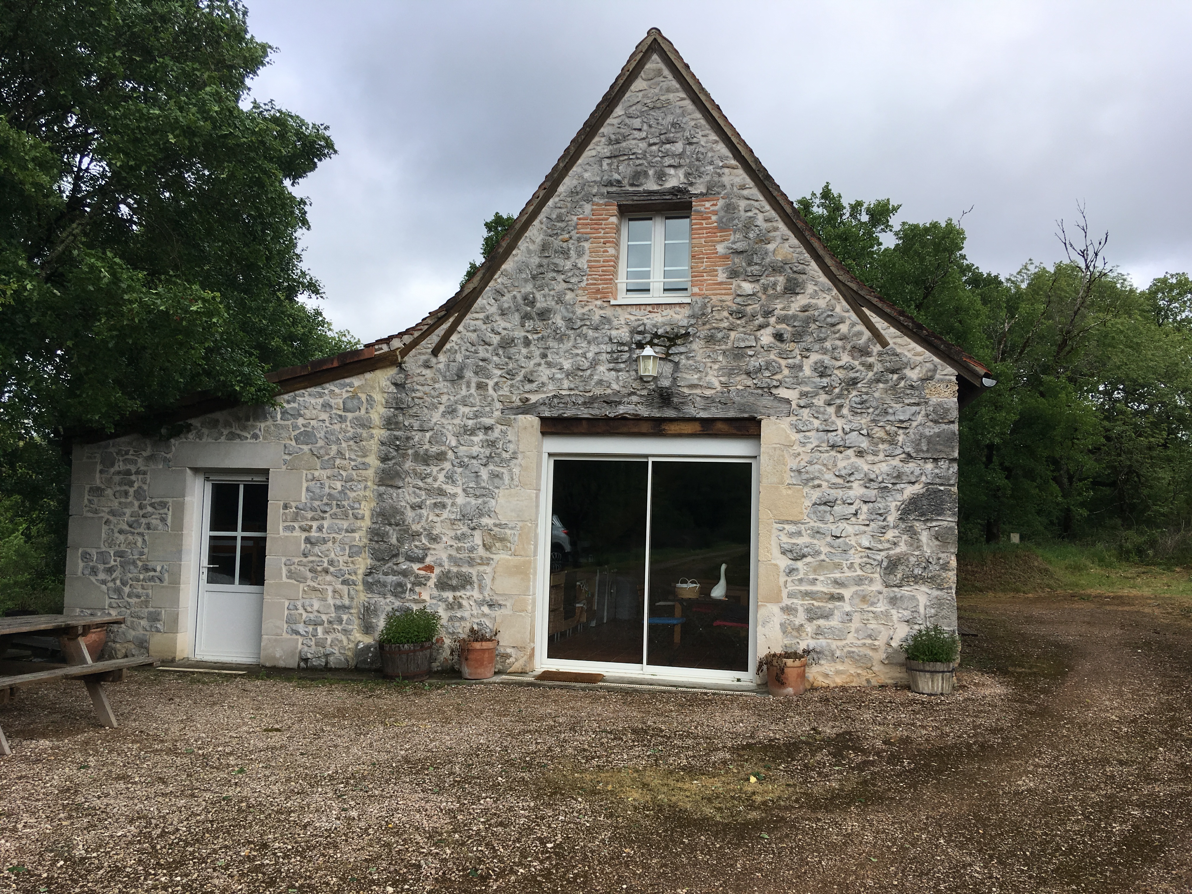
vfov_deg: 48.2
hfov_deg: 61.7
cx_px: 596
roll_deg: -1.7
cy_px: 447
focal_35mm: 29
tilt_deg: +3.2
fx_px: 999
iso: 25
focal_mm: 4.15
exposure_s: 1/1221
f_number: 2.2
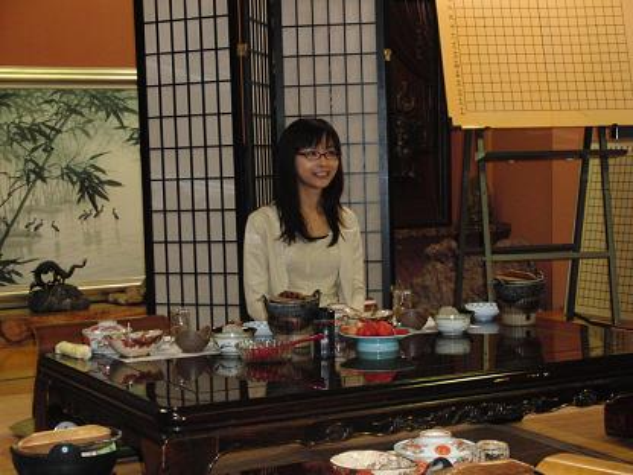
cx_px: 316
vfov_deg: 21.0
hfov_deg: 27.8
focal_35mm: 70
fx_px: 1280
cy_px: 238
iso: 400
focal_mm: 12.23
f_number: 4.1
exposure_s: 1/25
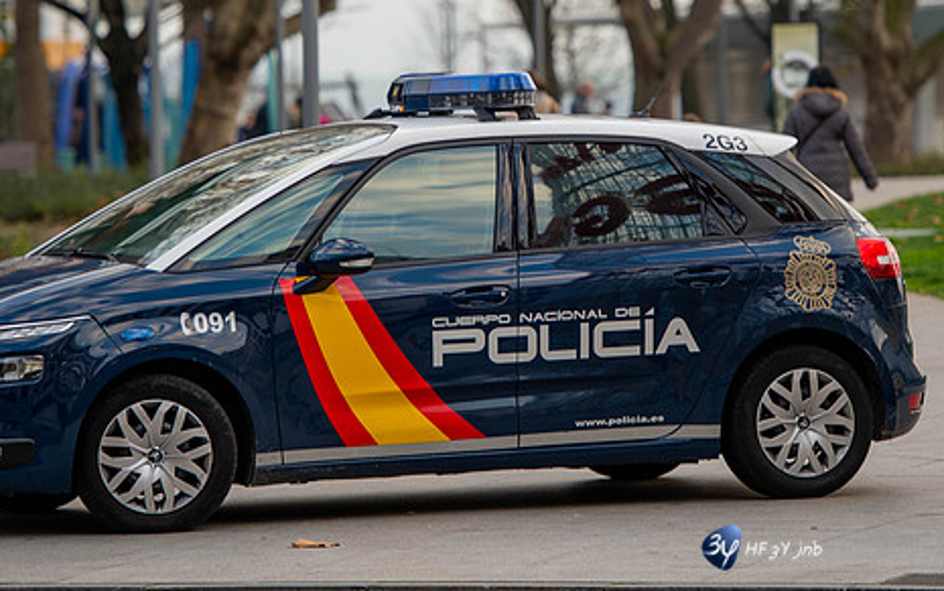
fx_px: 6100
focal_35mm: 237
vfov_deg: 5.5
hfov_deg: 8.8
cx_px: 457
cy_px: 230
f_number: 3.2
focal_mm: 160
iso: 100
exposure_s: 1/160
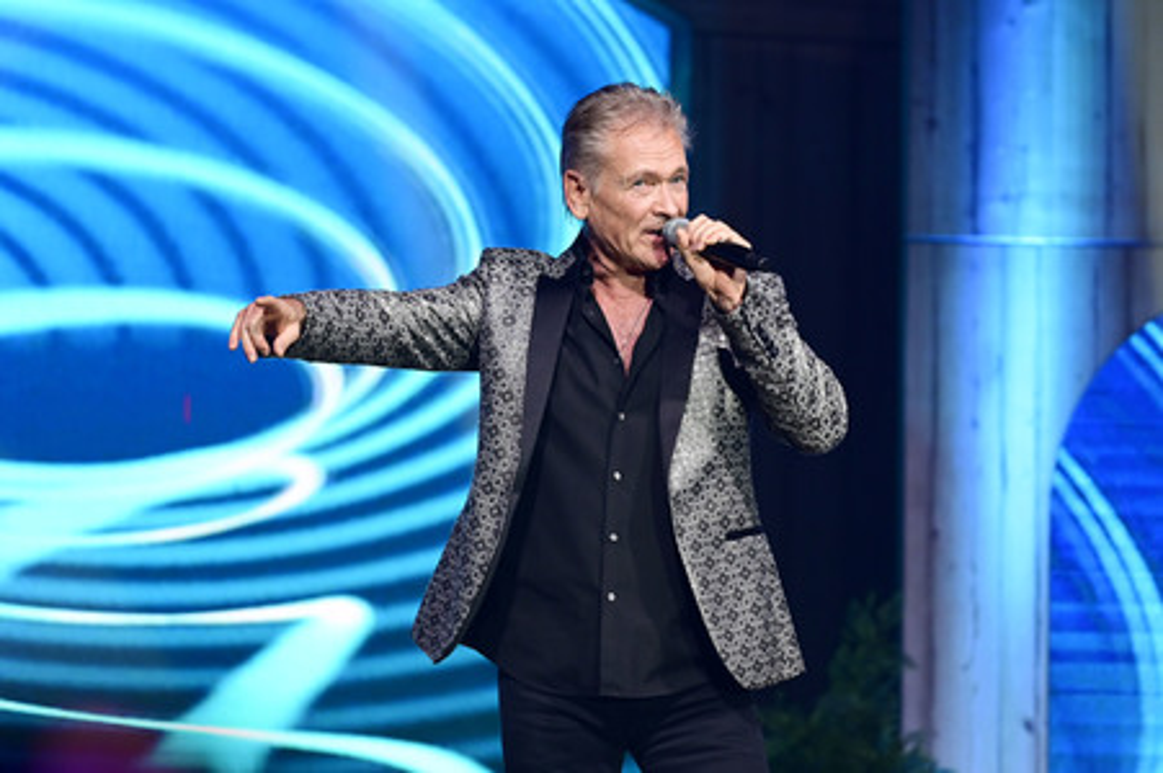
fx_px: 6456
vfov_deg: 6.9
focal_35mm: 200
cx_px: 582
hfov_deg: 10.3
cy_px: 386
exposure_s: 1/400
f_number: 3.5
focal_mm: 200
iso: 1600
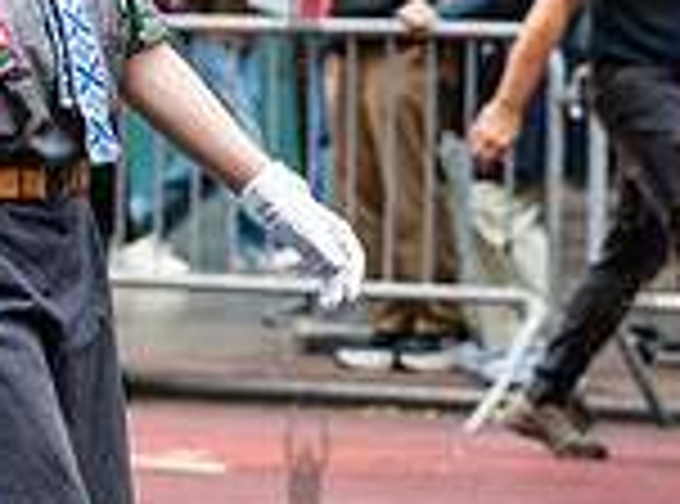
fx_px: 6750
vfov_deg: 4.3
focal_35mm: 345
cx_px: -269
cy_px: 100
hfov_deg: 5.7
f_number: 3.5
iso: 500
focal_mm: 73
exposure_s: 1/250
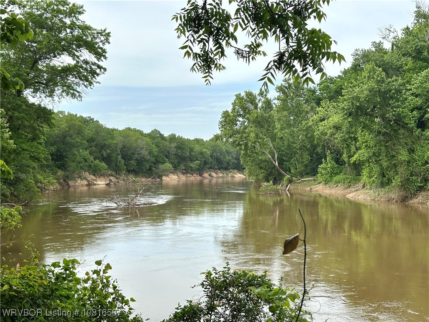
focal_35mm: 48
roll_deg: +0.8
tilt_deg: +0.8
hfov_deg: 39.7
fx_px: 595
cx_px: 214
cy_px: 161
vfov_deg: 30.3
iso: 64
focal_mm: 6.86
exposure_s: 1/2028
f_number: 1.78
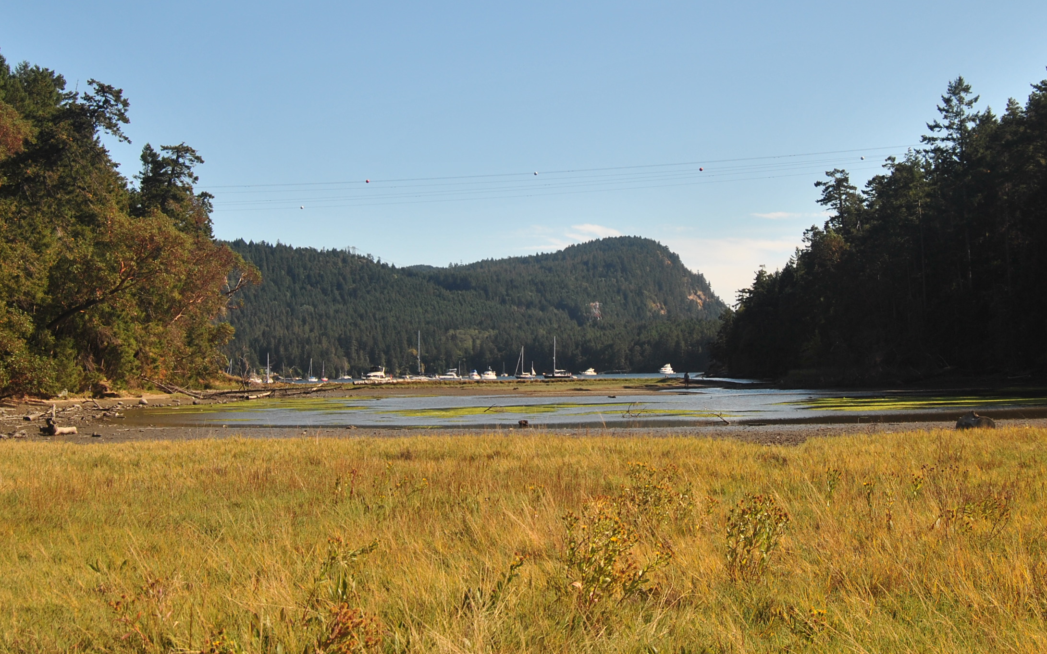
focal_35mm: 57
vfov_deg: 22.6
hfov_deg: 35.7
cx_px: 557
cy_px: 197
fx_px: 1626
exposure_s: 1/160
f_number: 6.3
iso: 100
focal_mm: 28
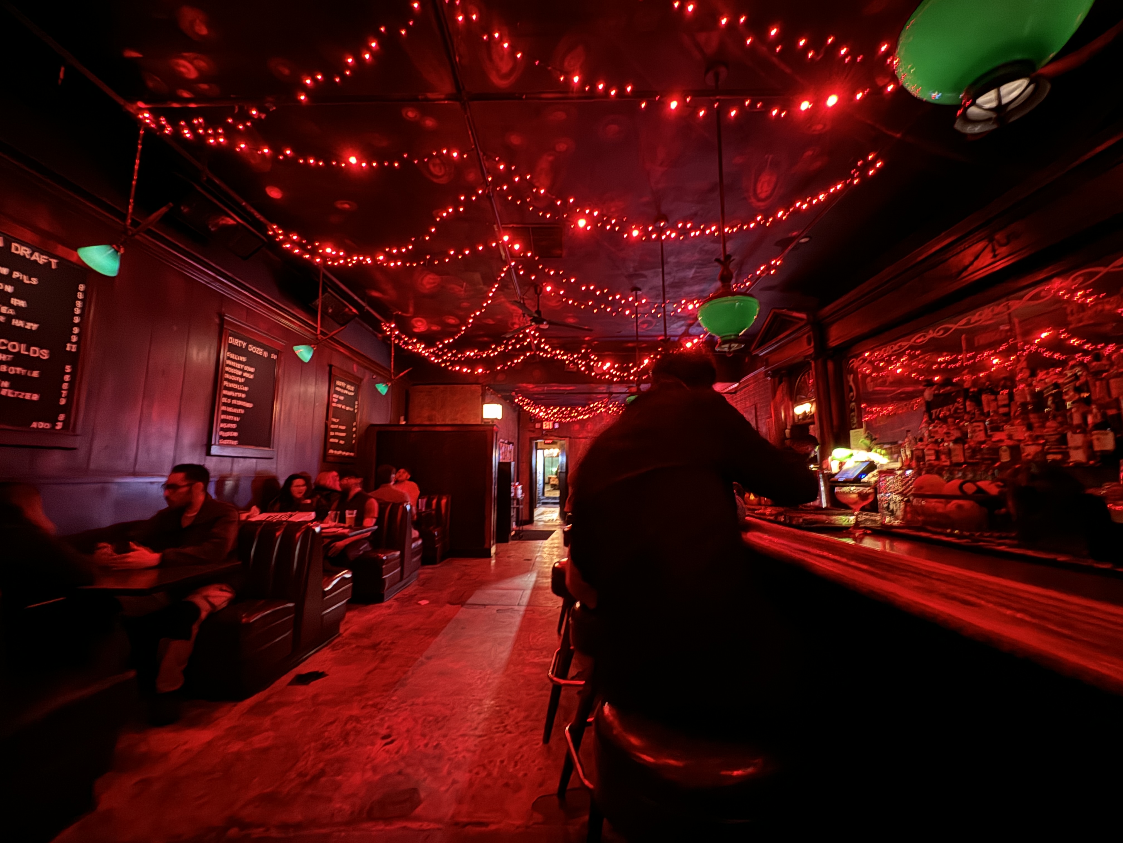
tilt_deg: +5.8
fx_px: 454
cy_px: 422
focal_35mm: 14
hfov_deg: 102.1
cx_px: 562
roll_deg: -0.7
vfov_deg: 85.7
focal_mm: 2.22
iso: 1600
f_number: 2.2
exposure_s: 1/4
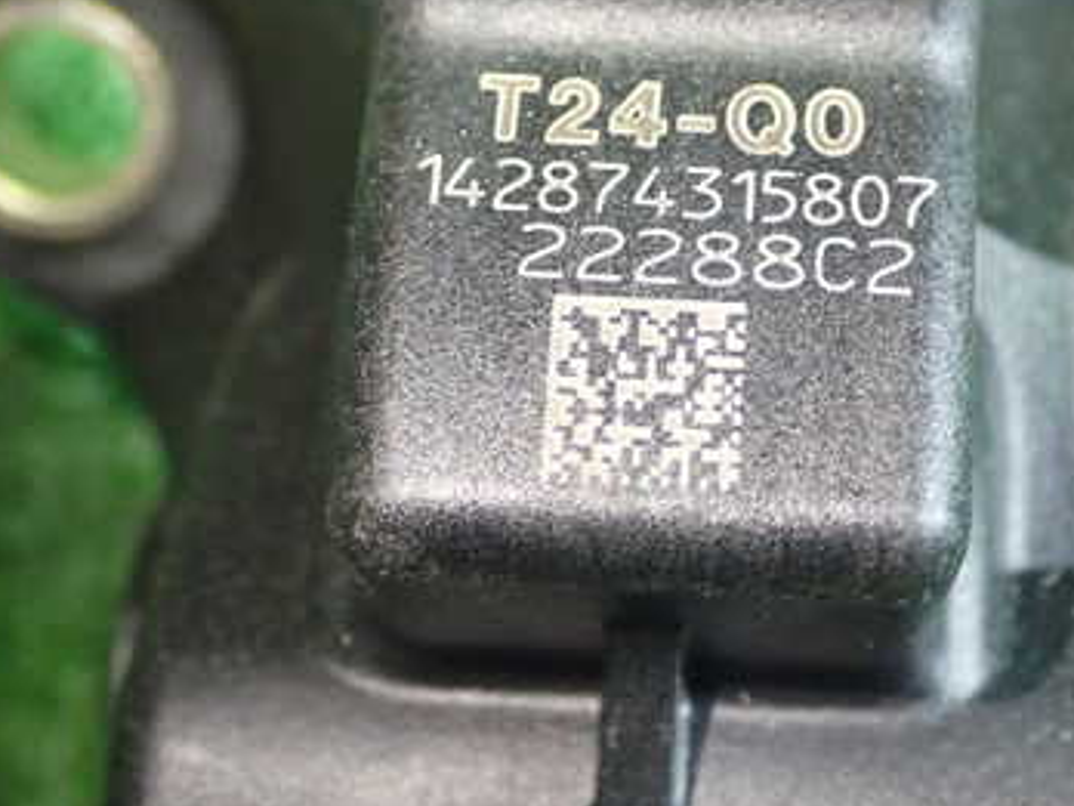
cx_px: 639
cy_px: 330
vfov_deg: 18.2
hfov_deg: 24.1
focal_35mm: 81
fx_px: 2513
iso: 500
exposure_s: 1/50
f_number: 3.1
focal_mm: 8.4
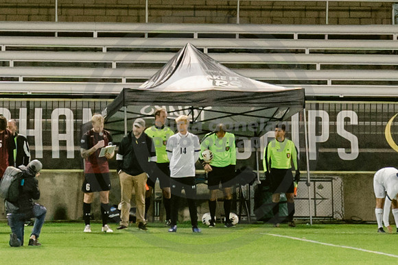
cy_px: 147
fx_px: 5314
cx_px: 56
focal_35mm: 481
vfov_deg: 2.9
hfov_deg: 4.3
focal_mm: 70
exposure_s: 1/160
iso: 2000
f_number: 4
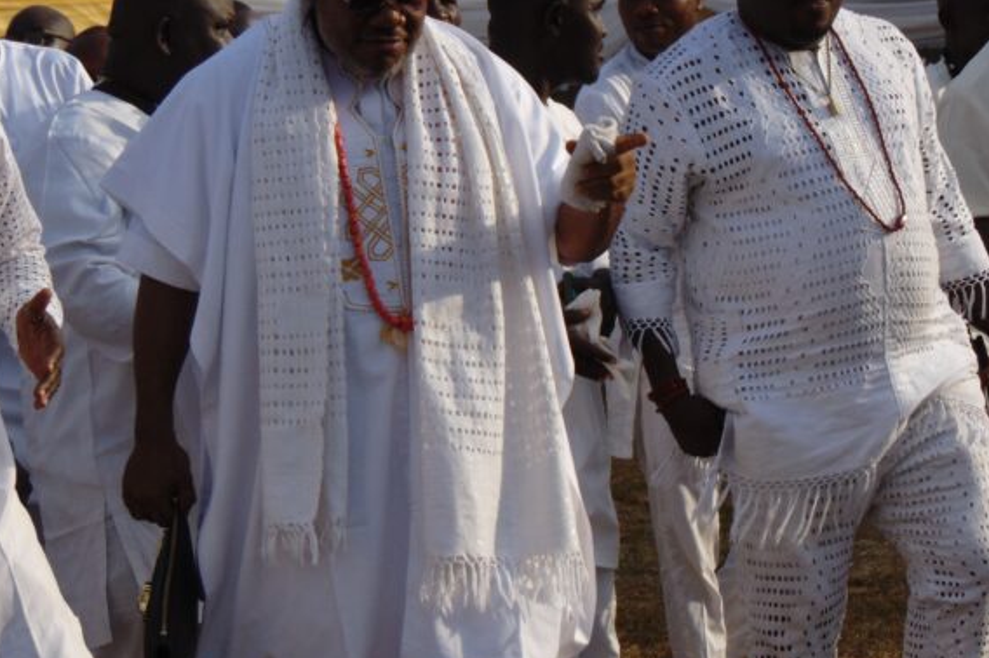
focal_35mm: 152
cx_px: 575
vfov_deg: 9.0
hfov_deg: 13.5
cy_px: 205
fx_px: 4173
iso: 80
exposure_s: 1/1000
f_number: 3.9
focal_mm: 19.4
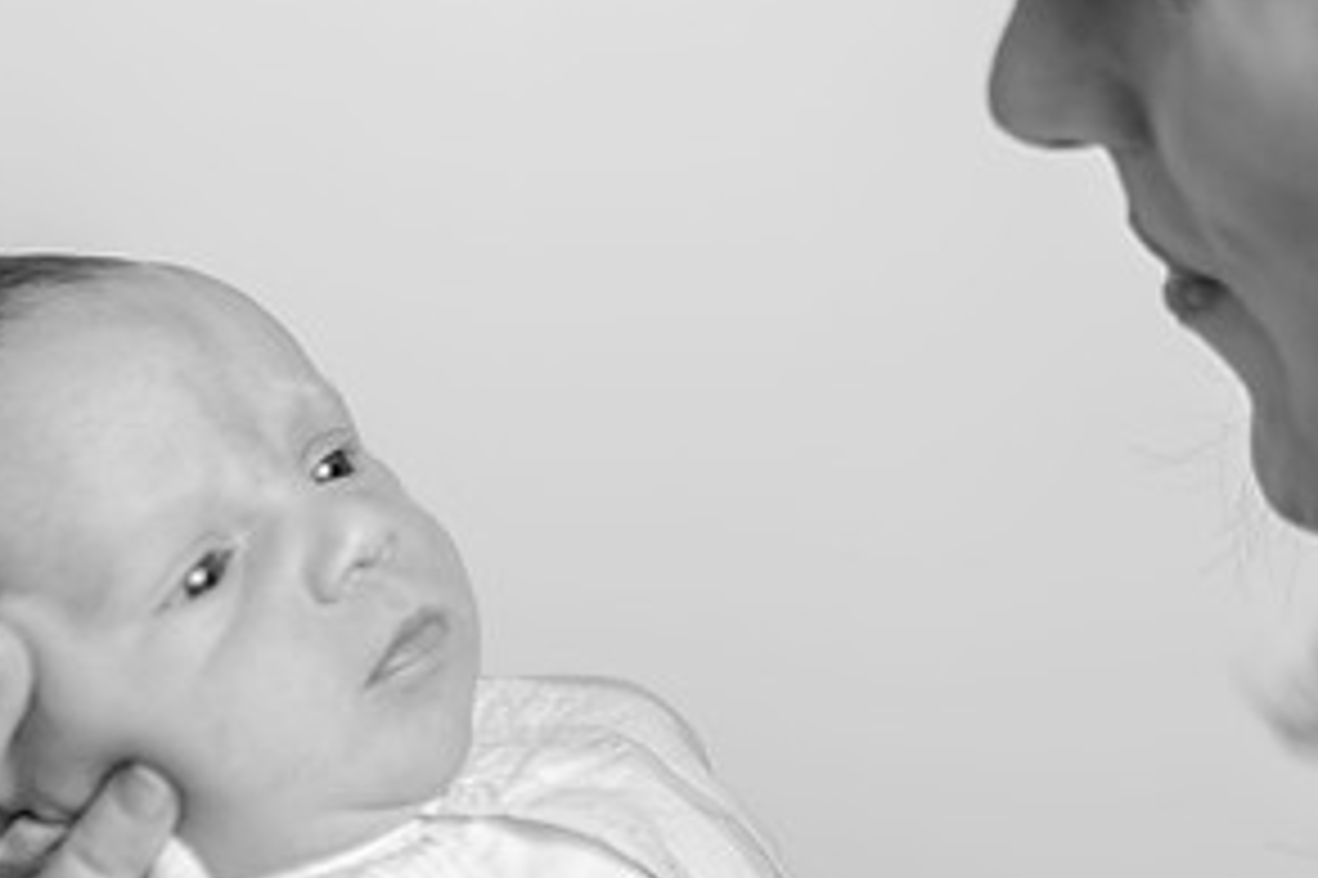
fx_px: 8415
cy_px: 536
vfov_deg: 6.0
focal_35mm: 230
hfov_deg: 9.0
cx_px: 769
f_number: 2.8
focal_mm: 116
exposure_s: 1/160
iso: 80
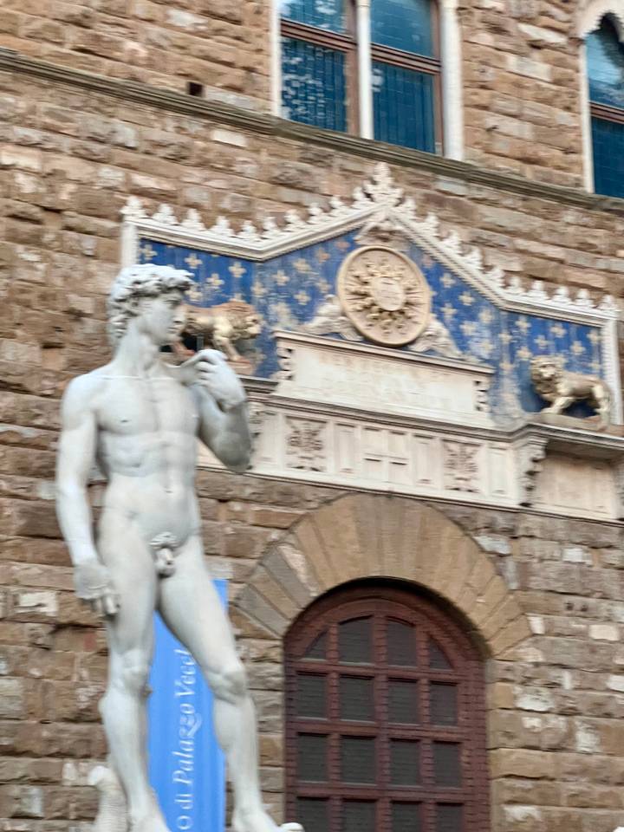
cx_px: 312
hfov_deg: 19.1
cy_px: 416
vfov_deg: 25.3
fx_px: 1851
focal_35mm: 77
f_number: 2.8
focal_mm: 9
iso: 200
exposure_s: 1/60
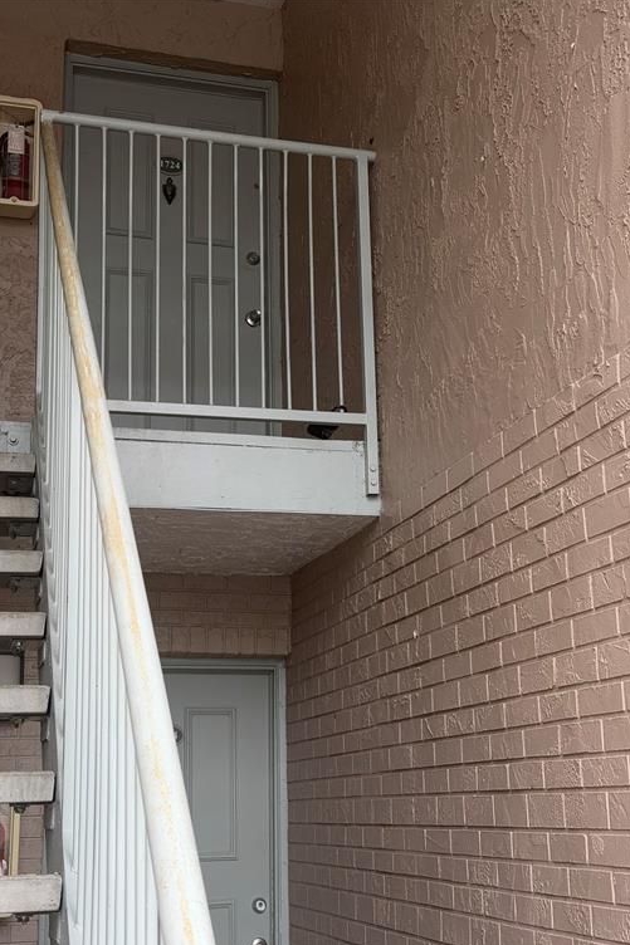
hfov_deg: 26.5
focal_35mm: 51
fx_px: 1339
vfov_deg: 38.9
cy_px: 478
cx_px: 332
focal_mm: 6.76
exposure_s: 1/60
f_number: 1.78
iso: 100
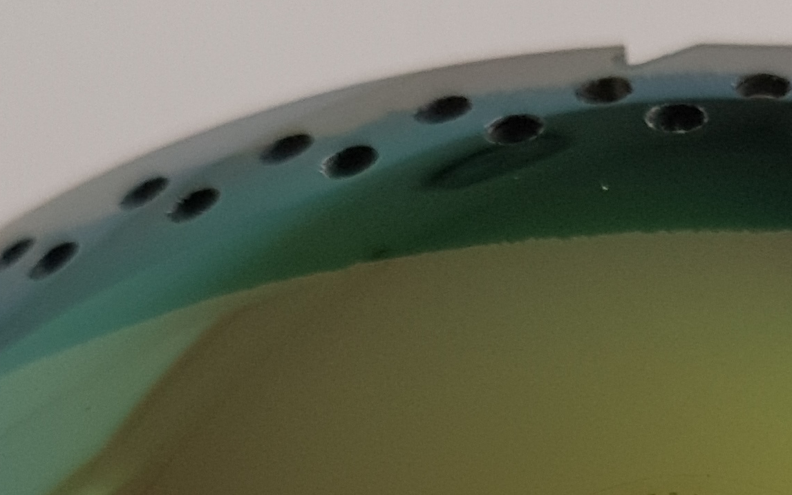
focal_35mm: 97
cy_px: 933
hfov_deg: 20.9
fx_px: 2093
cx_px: 720
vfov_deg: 12.2
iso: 80
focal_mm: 4.2
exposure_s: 1/120
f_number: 1.7
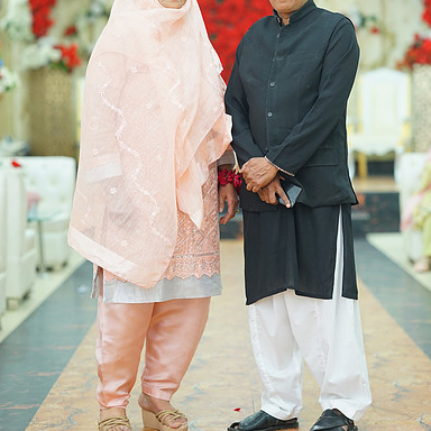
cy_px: 152
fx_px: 1535
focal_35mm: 109
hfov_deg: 16.0
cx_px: 216
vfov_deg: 16.0
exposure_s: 1/160
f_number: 2.2
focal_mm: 85
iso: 640
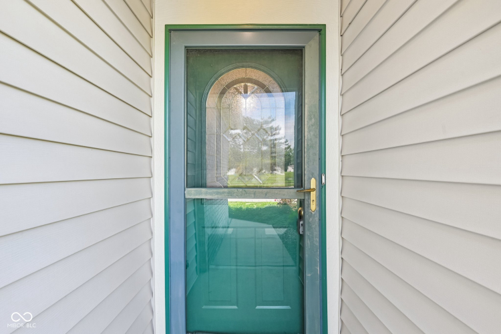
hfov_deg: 96.7
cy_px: 167
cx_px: 250
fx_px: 223
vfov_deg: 73.7
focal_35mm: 16
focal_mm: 16
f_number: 8
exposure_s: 1/15
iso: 110
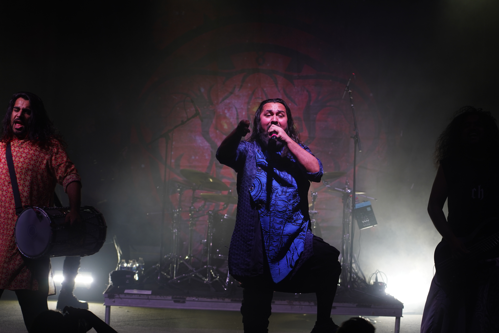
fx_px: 1455
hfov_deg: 19.5
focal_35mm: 105
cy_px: 166
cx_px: 250
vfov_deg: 13.0
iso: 500
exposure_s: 1/160
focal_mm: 105
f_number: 4
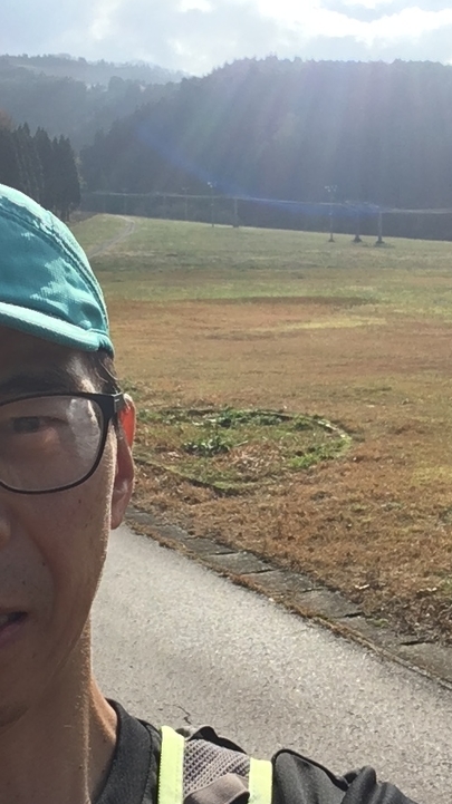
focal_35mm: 48
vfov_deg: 42.9
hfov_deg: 24.9
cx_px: 196
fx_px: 1024
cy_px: 384
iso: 50
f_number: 2.4
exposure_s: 1/1695
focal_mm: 2.15
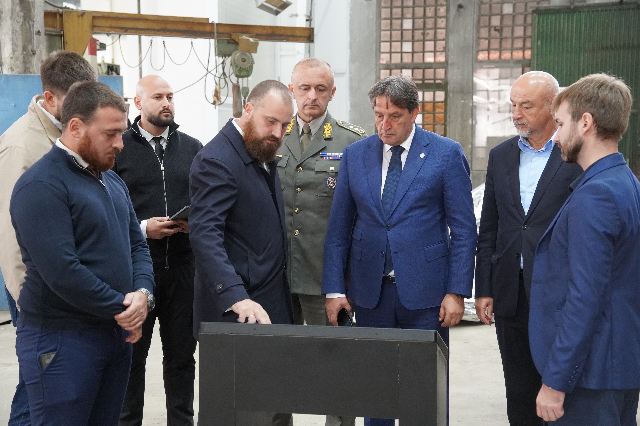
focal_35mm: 58
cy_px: 213
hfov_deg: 34.2
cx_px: 320
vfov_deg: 23.2
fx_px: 1040
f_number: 4
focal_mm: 39
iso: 3200
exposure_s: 1/160
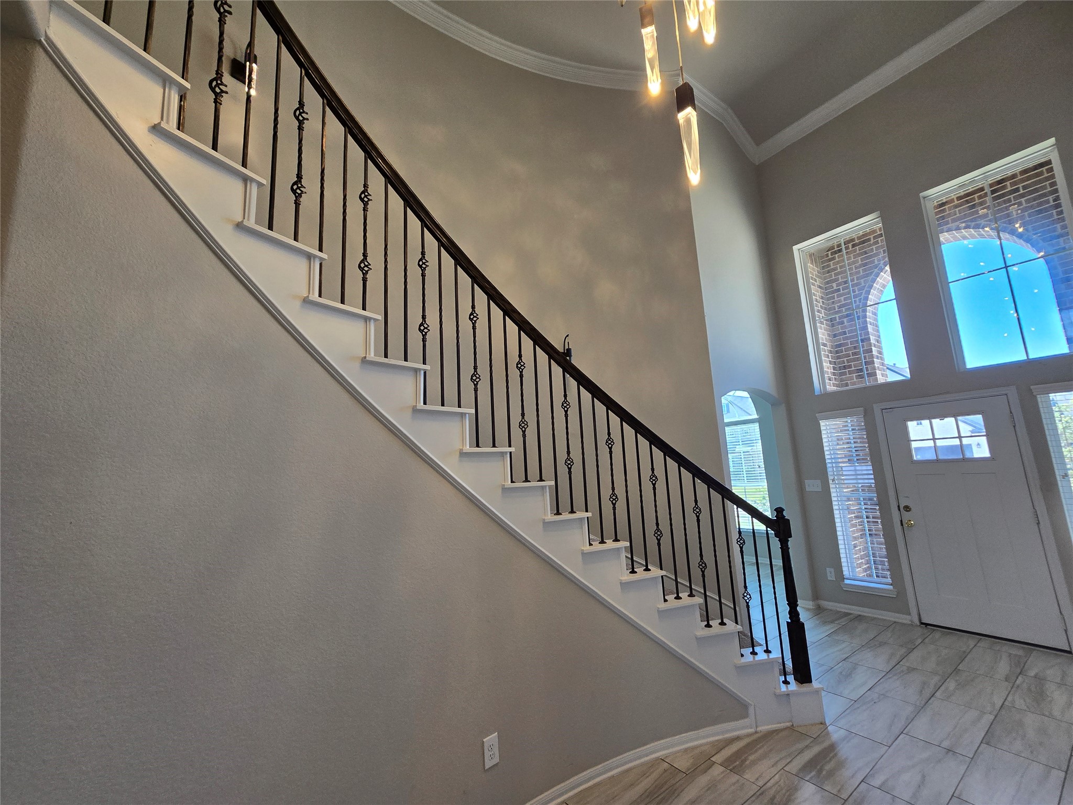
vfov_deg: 89.9
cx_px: 536
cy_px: 402
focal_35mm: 13
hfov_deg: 106.2
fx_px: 403
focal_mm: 2.2
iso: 80
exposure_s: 1/120
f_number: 2.2
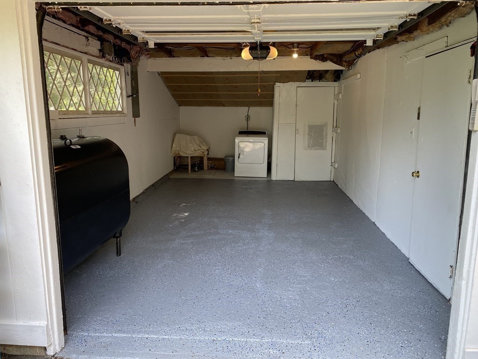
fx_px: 359
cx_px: 239
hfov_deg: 67.3
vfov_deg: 53.1
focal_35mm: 26
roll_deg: -0.7
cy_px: 180
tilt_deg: -9.9
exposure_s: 1/125
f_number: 1.8
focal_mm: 4.25
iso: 32
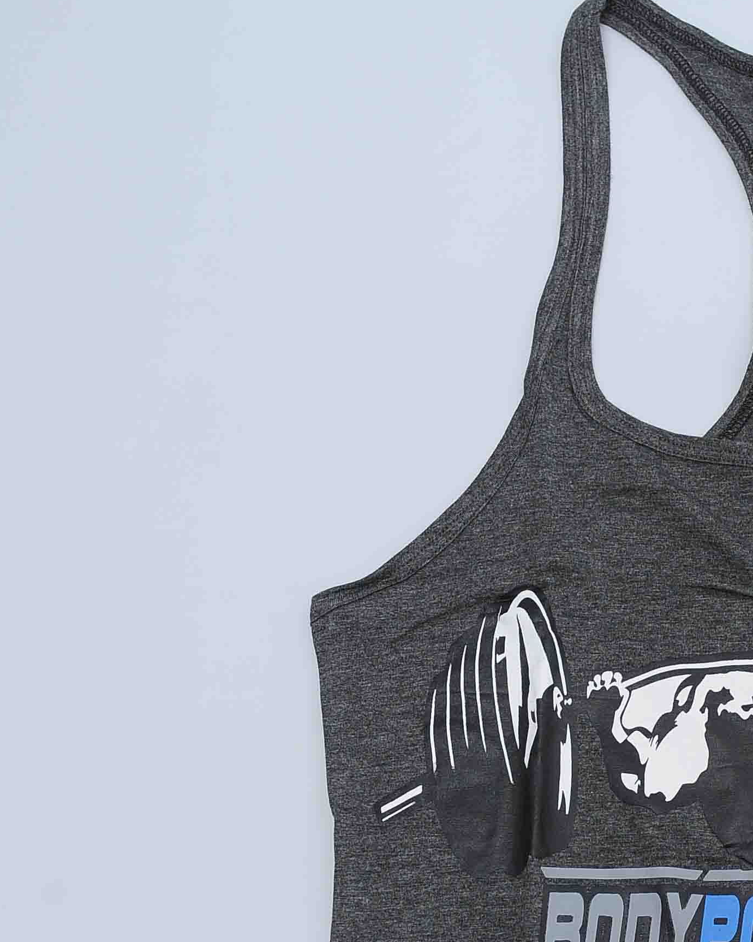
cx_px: 752
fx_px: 2256
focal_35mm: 81
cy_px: 761
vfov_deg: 23.2
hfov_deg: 18.5
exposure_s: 1/125
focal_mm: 35
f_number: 7.1
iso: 200
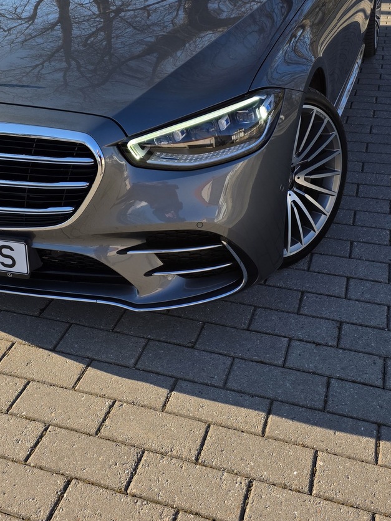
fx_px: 663
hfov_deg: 32.5
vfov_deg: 41.4
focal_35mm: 44
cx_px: 120
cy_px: 119
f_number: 1.7
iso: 80
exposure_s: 1/2797
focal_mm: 6.25
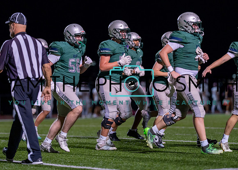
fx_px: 1230
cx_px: 124
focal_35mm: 182
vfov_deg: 7.9
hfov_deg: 11.1
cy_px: 69
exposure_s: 1/1250
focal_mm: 135
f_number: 1.8
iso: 1600
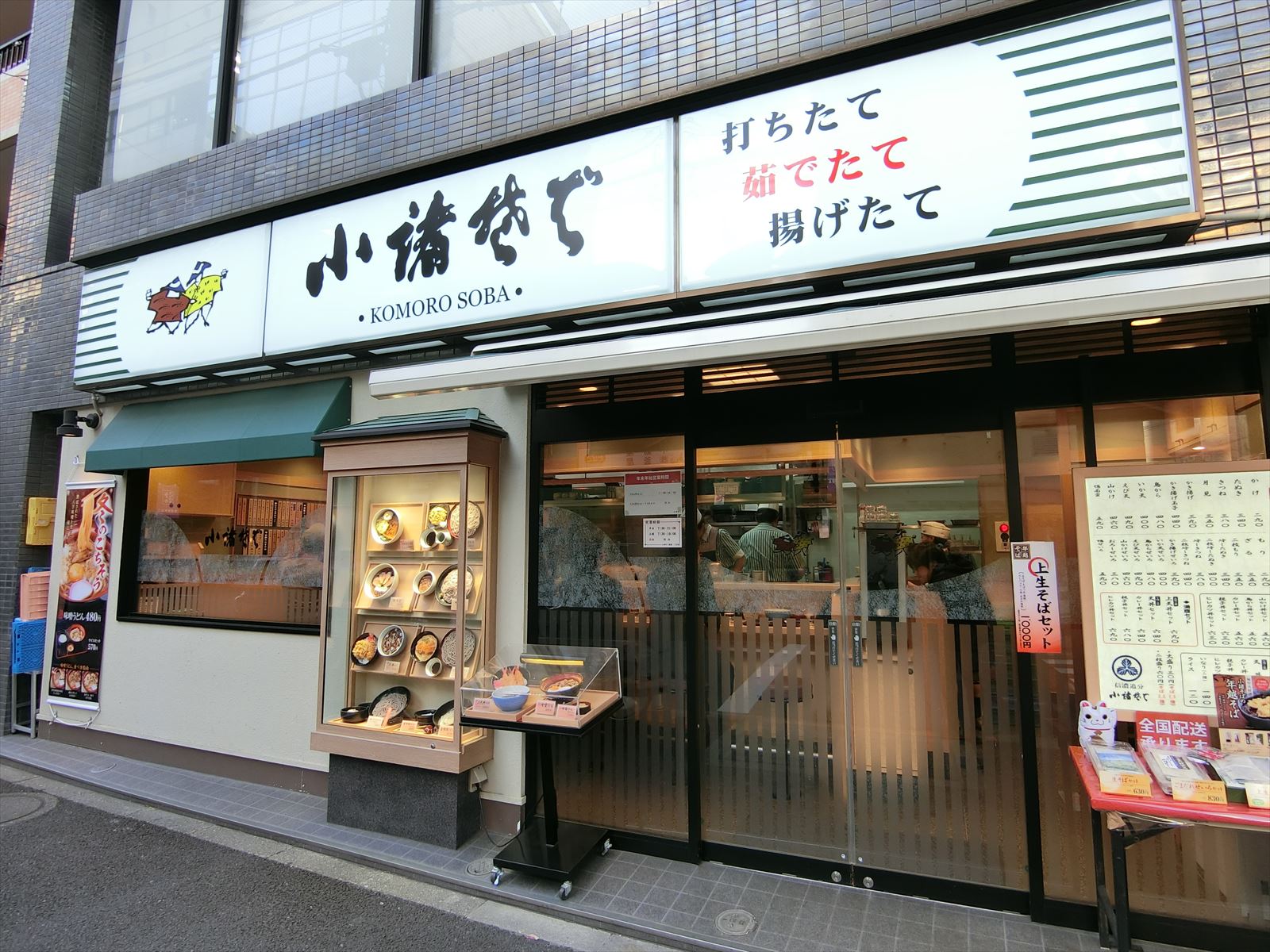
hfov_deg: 84.7
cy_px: 476
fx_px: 697
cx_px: 635
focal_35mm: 19
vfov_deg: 68.7
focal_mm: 4.06
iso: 80
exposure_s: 1/160
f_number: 2.7
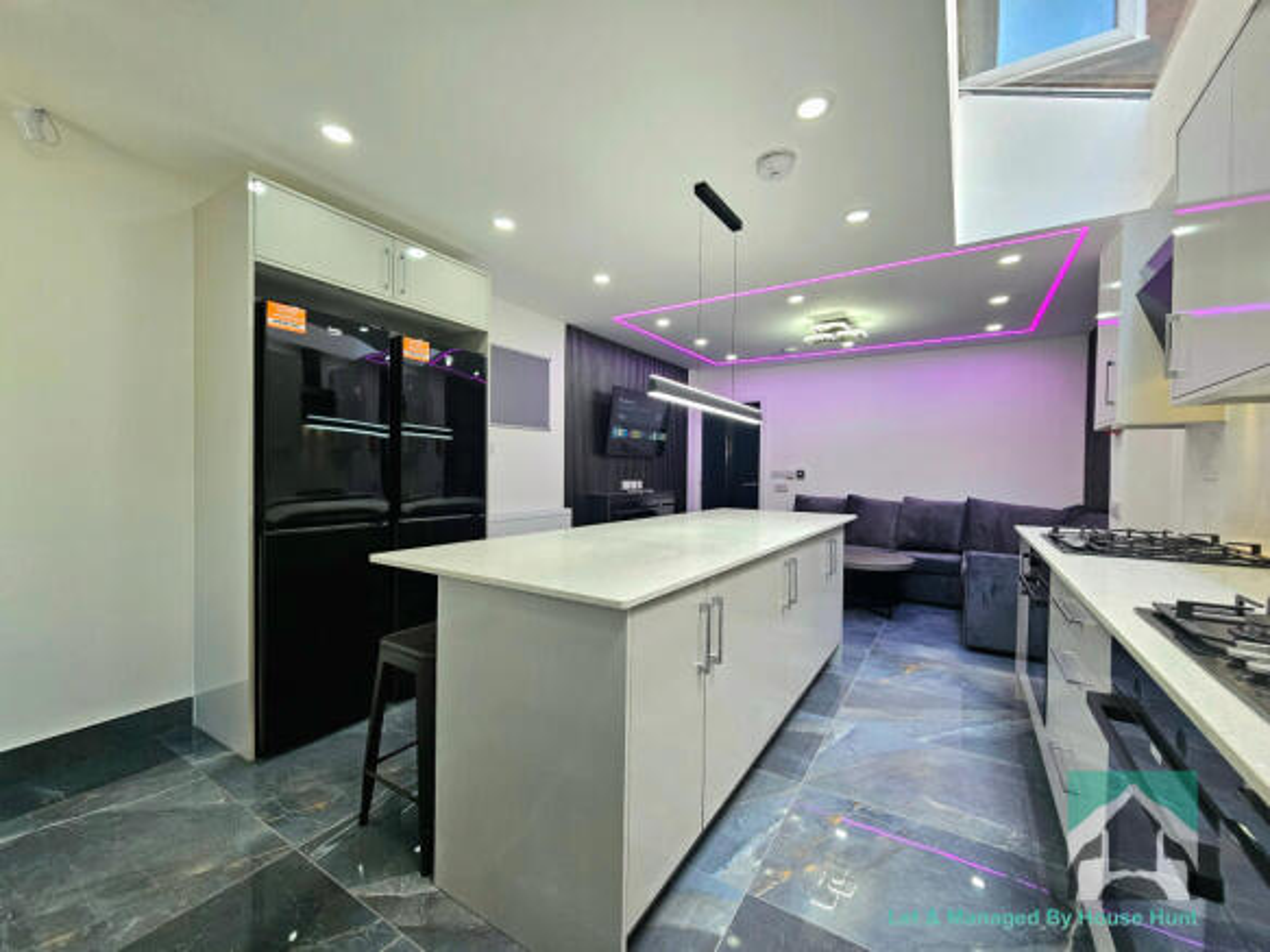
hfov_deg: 106.2
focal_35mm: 13
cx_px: 635
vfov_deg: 89.9
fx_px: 477
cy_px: 476
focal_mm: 2.2
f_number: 2.2
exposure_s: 1/70.9
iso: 80
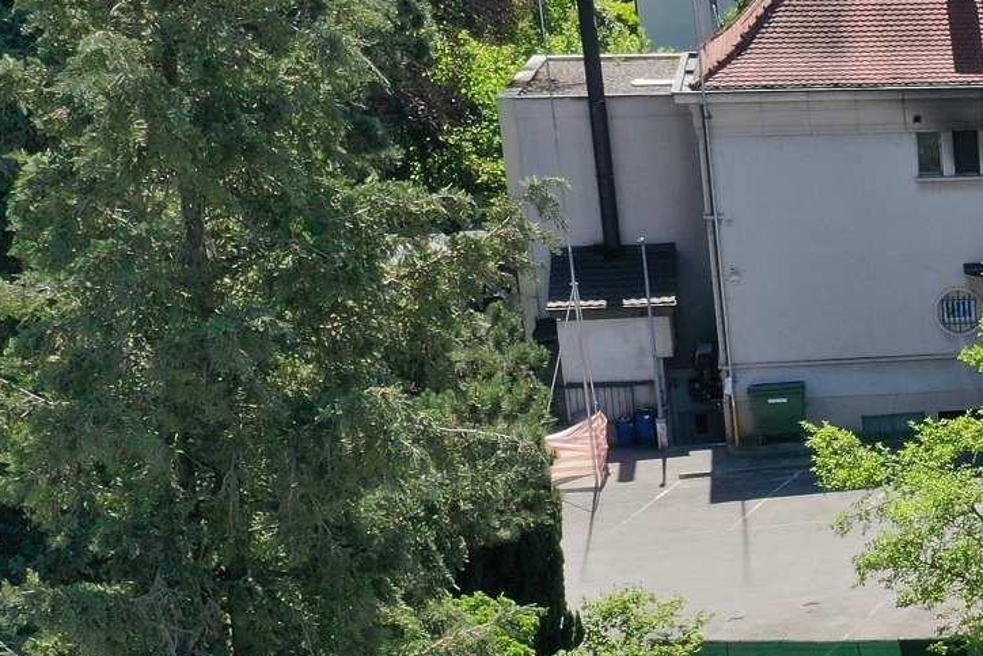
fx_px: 2704
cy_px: 672
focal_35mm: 99
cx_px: 1712
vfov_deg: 13.6
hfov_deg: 17.3
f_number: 5.6
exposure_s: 1/320
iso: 100
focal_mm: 10.26
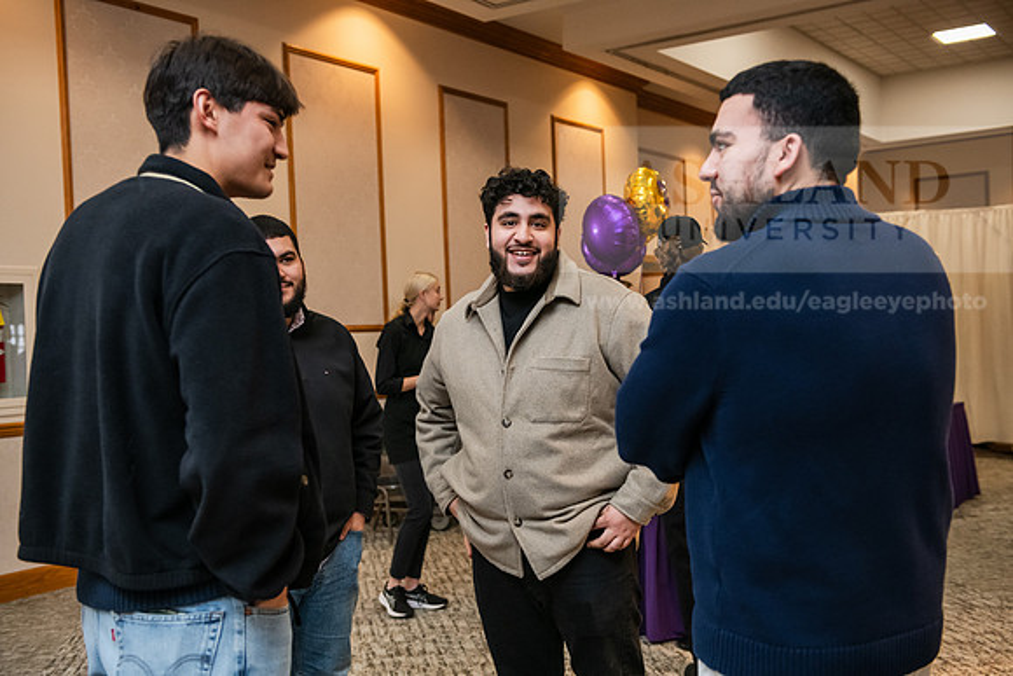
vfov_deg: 33.4
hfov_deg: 48.4
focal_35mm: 40
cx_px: 506
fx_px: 1126
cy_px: 338
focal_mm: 40
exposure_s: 1/200
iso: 2000
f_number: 3.5
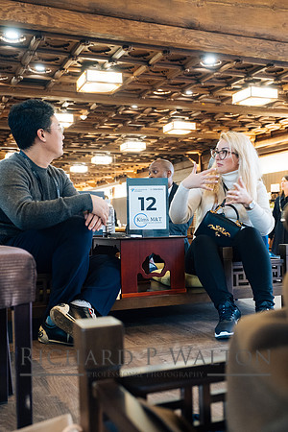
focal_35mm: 41
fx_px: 492
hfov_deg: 32.6
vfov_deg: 47.4
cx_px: 144
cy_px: 216
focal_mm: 27.4
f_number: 3.2
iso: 1600
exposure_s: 1/125
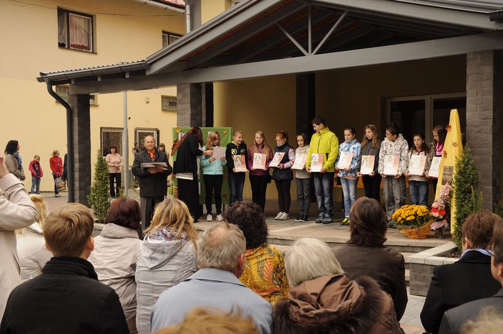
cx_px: 252
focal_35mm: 45
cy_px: 167
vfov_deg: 29.8
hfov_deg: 43.7
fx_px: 628
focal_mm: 30
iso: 200
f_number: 5.6
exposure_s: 1/200
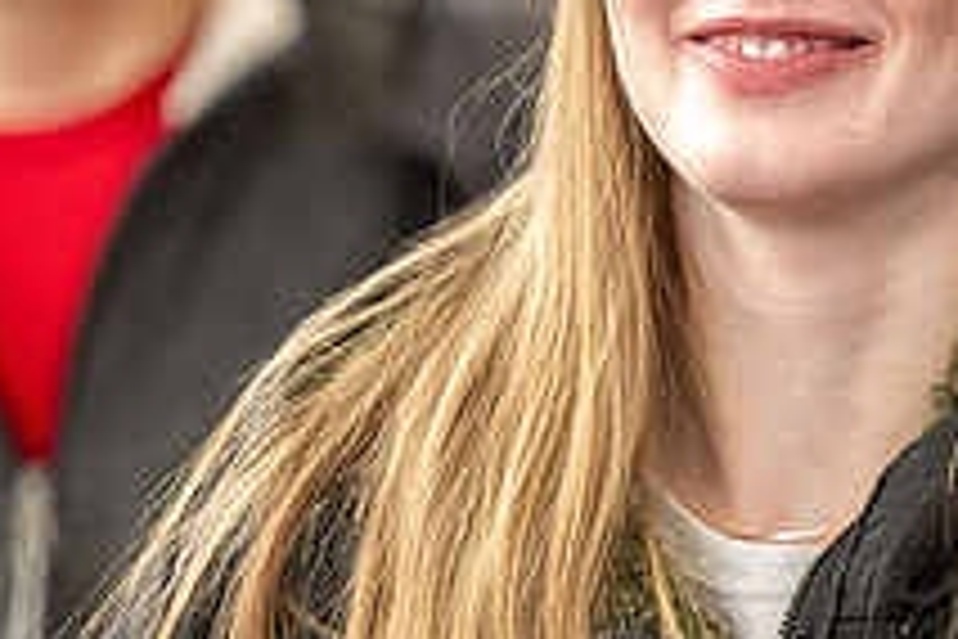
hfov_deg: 3.4
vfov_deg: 2.3
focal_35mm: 601
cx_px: 896
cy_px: 353
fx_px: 15992
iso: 4000
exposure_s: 1/320
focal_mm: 185
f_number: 3.2
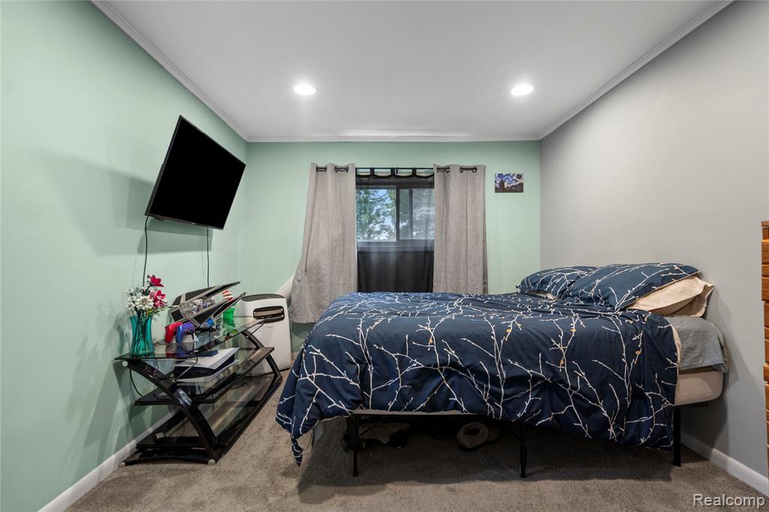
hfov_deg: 96.8
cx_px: 384
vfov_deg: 73.7
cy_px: 256
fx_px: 342
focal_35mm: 16
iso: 100
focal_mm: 16
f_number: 4
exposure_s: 1/2.5
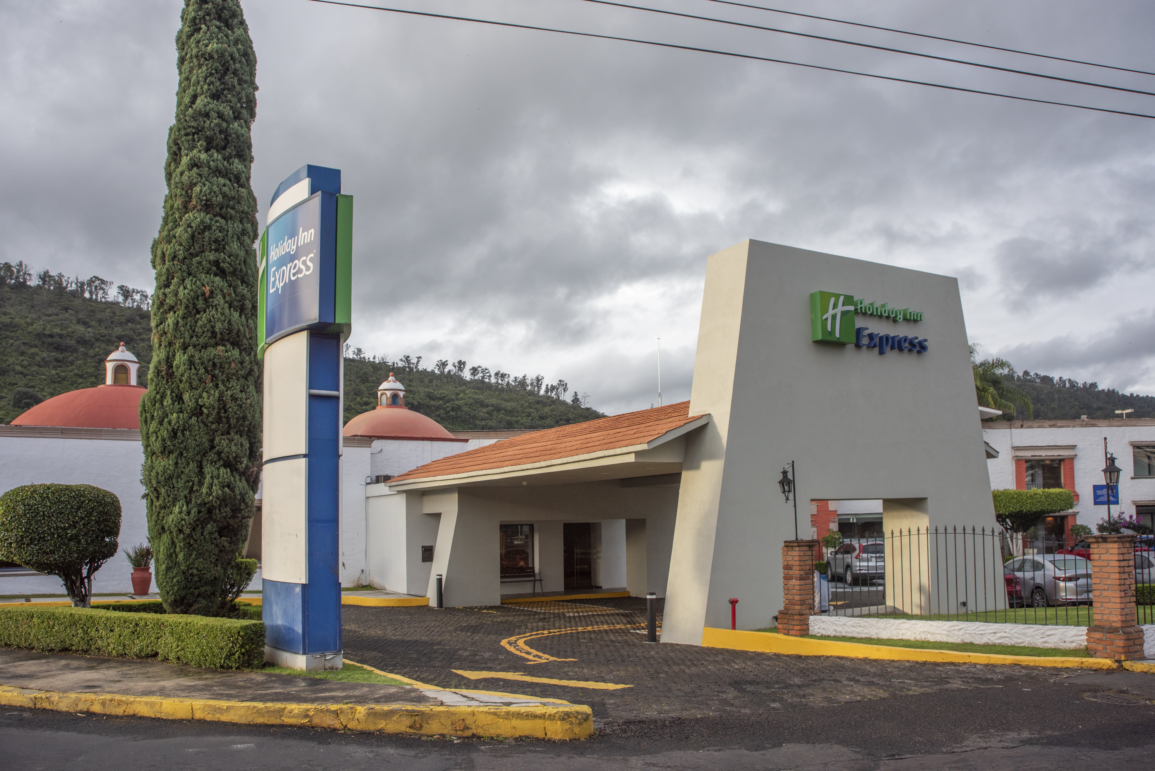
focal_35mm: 75
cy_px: 386
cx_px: 578
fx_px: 2407
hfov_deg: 27.0
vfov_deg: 18.2
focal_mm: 75
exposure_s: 1/125
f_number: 9
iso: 200
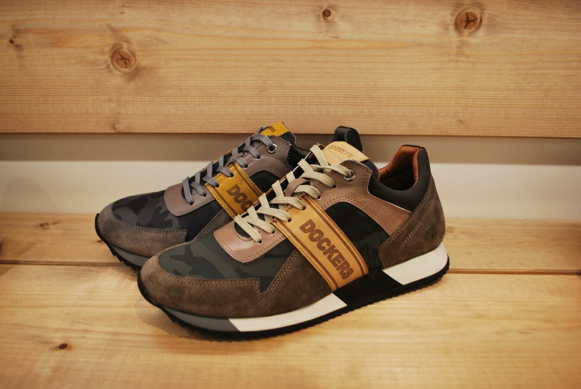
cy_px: 194
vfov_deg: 40.1
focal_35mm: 33
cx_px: 290
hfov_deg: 57.2
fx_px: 533
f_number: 4
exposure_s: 1/40
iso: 200
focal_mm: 22
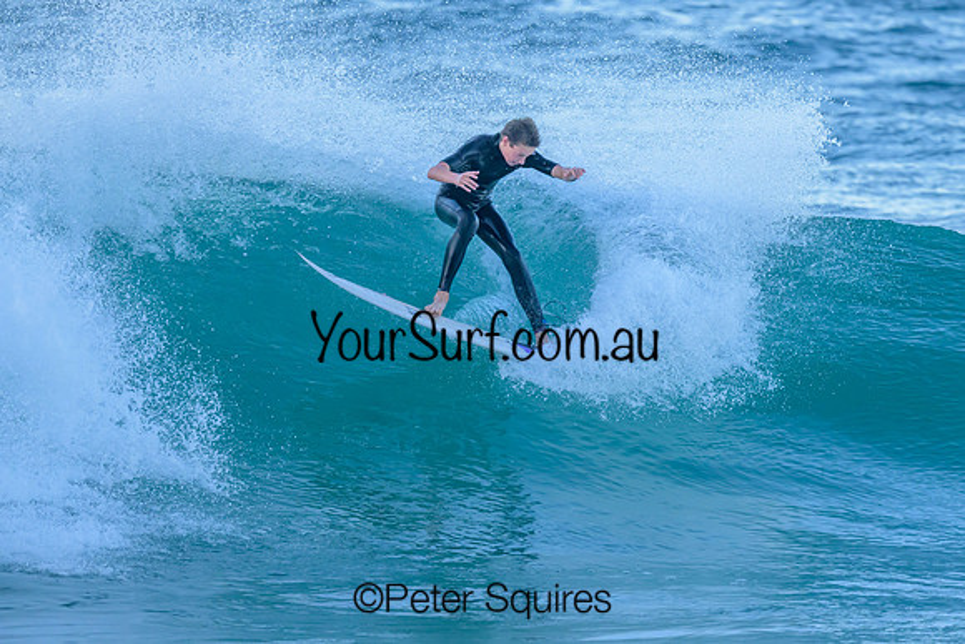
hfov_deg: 2.2
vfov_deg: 1.4
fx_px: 25542
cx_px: 575
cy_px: 338
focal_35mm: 953
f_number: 6.3
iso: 1800
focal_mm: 800
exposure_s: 1/1600
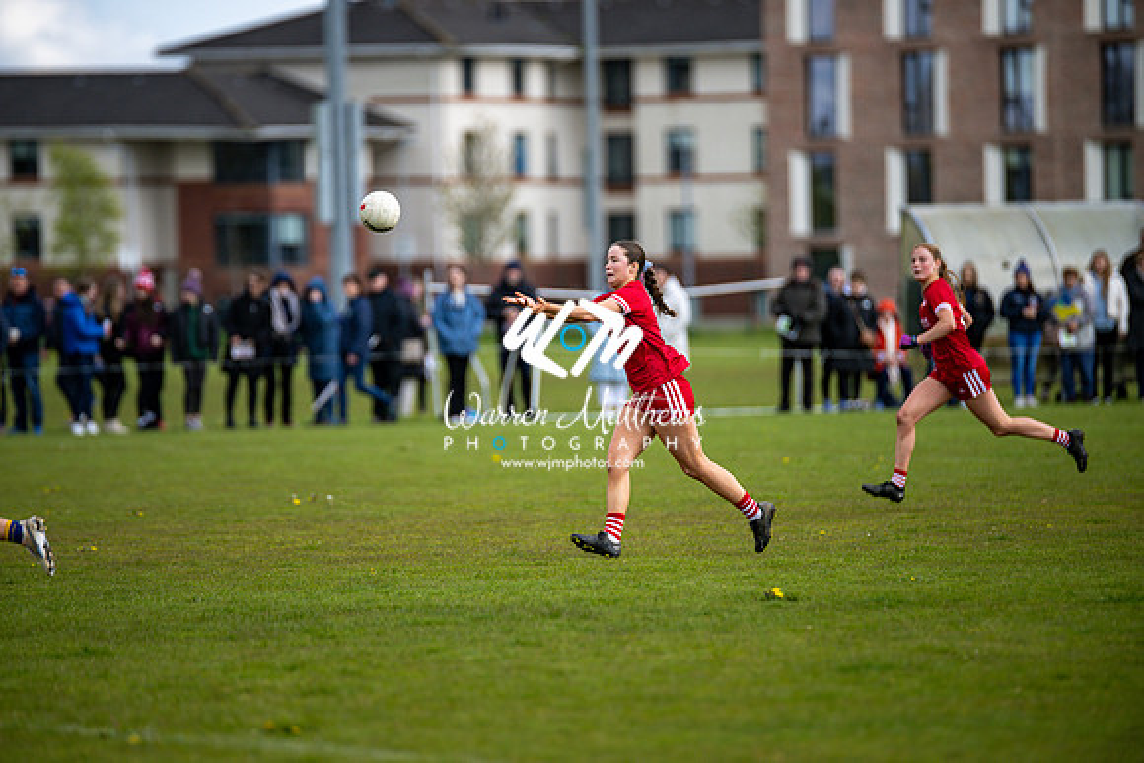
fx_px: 9535
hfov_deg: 6.9
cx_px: 572
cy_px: 382
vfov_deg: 4.6
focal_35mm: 300
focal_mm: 300
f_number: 2.8
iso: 280
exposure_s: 1/4000
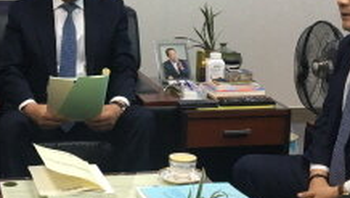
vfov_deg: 13.9
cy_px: 68
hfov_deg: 23.9
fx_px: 808
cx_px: 53
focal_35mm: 87
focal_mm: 4.15
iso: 32
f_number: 2.2
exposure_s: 1/30
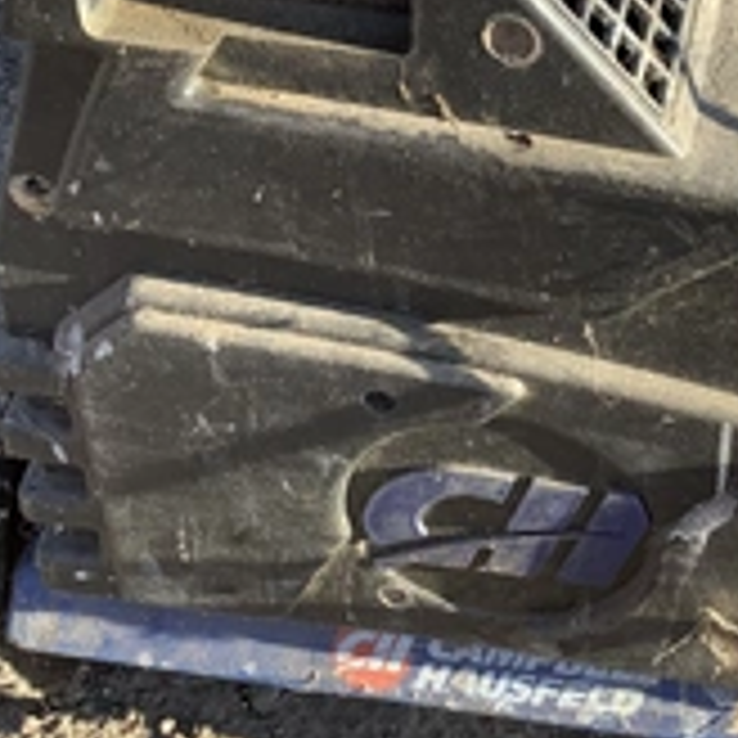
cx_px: 626
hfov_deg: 25.1
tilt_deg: -39.6
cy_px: 230
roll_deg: -3.2
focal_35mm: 67
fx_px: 1616
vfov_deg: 25.5
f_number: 2.4
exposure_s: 1/351
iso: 25
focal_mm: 3.3
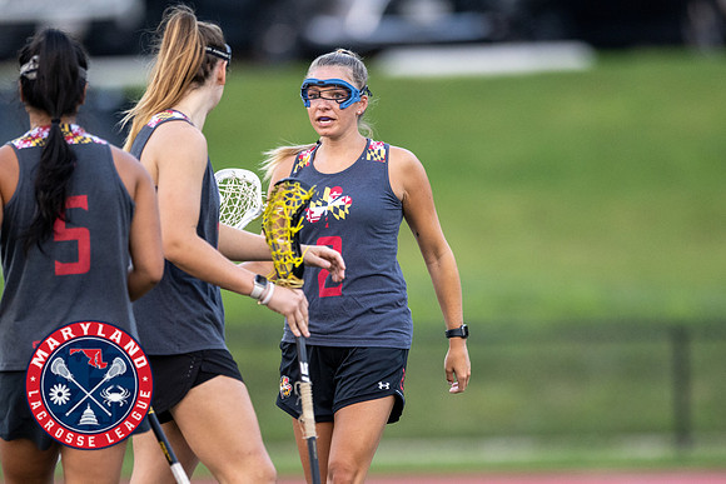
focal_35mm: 619
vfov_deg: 2.2
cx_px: 392
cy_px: 334
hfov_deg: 3.3
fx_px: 12485
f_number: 2.8
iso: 2200
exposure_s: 1/1250
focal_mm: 400
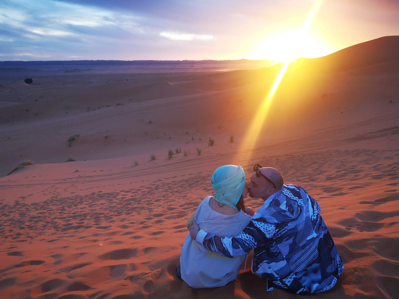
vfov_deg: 51.4
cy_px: 150
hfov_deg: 65.3
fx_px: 311
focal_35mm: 27
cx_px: 200
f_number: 1.8
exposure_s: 1/100
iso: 80
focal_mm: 5.58
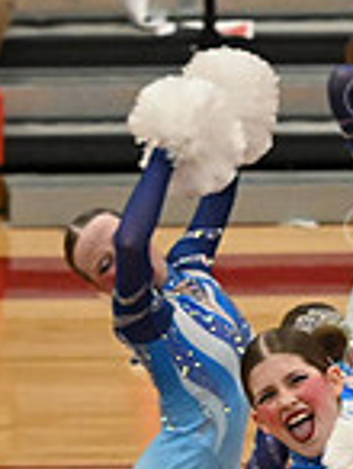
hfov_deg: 2.5
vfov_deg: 3.3
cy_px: 551
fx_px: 8121
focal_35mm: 599
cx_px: 809
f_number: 4
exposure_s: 1/400
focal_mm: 105
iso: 6400
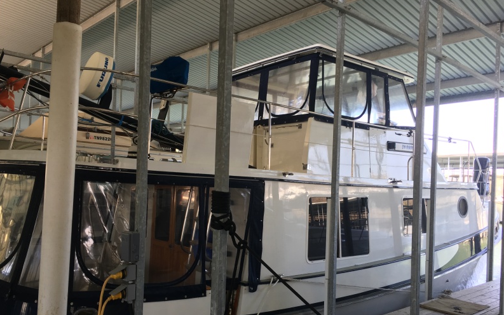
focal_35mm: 31
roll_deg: -2.0
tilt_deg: +0.8
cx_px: 251
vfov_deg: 40.5
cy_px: 185
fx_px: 426
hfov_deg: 61.2
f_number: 2.2
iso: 32
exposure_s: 1/60
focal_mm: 4.15
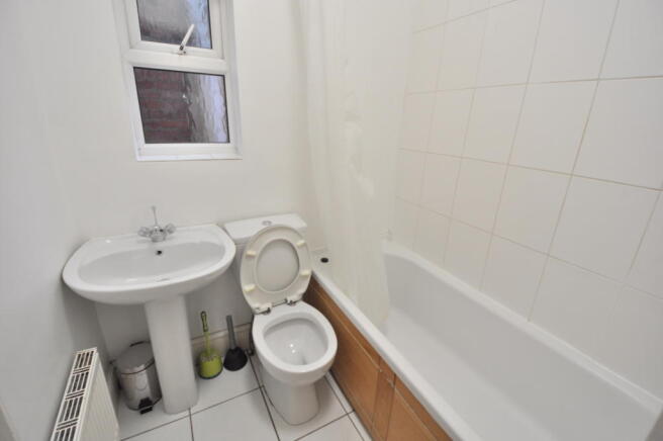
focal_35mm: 15
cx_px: 332
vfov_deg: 77.2
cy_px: 220
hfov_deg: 100.4
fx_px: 276
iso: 450
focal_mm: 10
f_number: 4
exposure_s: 1/60
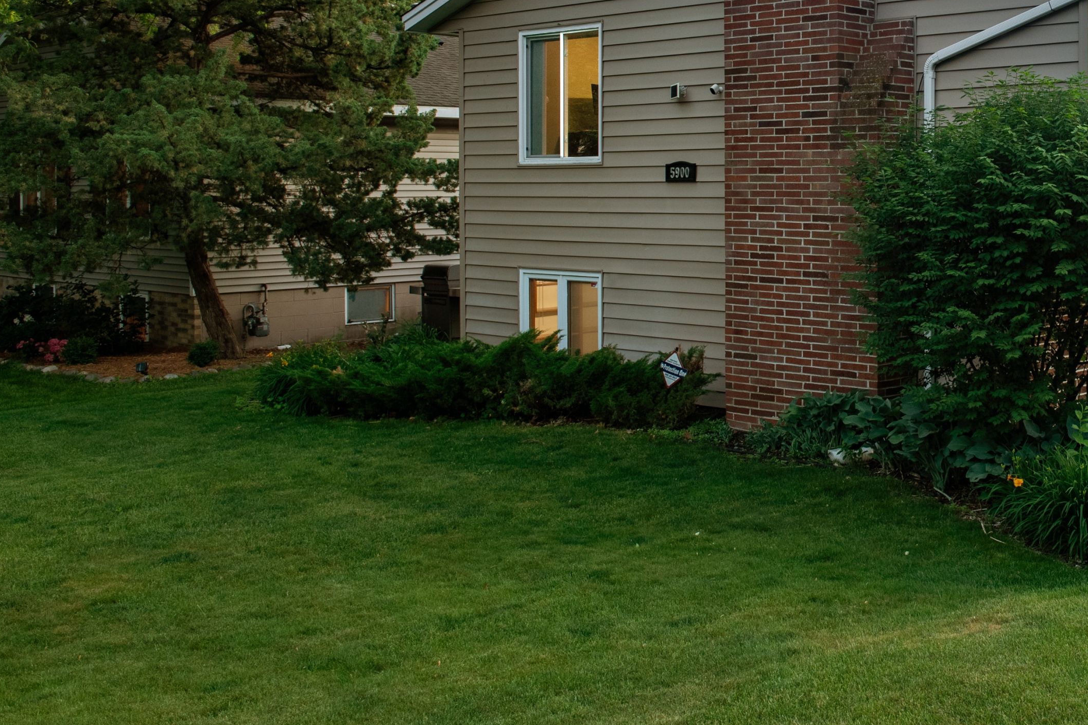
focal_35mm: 46
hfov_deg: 40.4
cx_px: 922
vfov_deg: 28.9
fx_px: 1390
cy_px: 202
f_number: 9
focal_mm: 27
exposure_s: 1/4
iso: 400
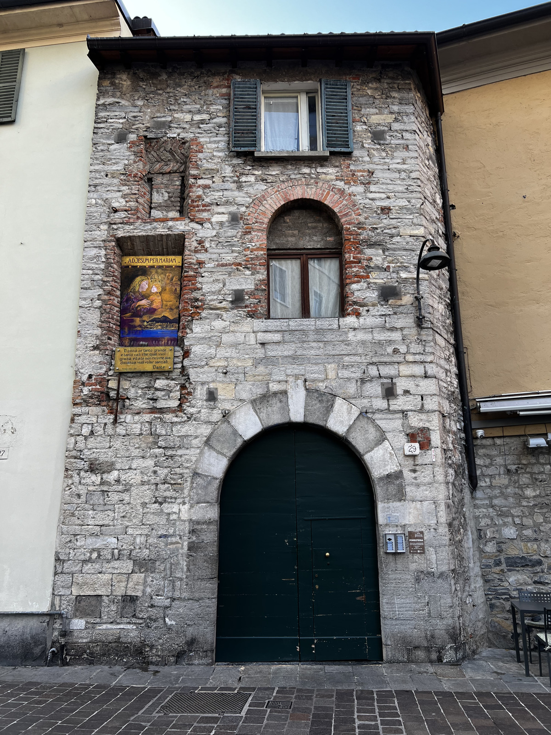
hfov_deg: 53.1
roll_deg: +0.5
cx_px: 276
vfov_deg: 67.3
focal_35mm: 26
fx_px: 552
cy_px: 368
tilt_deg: +15.8
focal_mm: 5.7
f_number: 1.5
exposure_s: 1/121
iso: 32
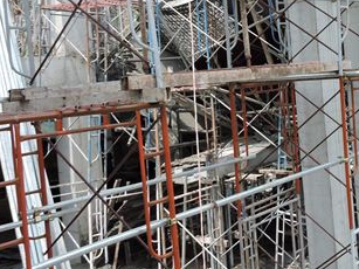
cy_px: 69
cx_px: 324
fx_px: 518
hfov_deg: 35.9
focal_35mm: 50
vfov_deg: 28.7
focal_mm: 4.3
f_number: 3.3
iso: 100
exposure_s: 1/500
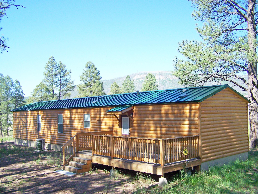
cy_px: 97
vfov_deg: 37.7
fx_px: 283
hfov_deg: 49.0
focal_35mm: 38
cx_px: 129
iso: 64
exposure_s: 1/320
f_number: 2.8
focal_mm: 6.3
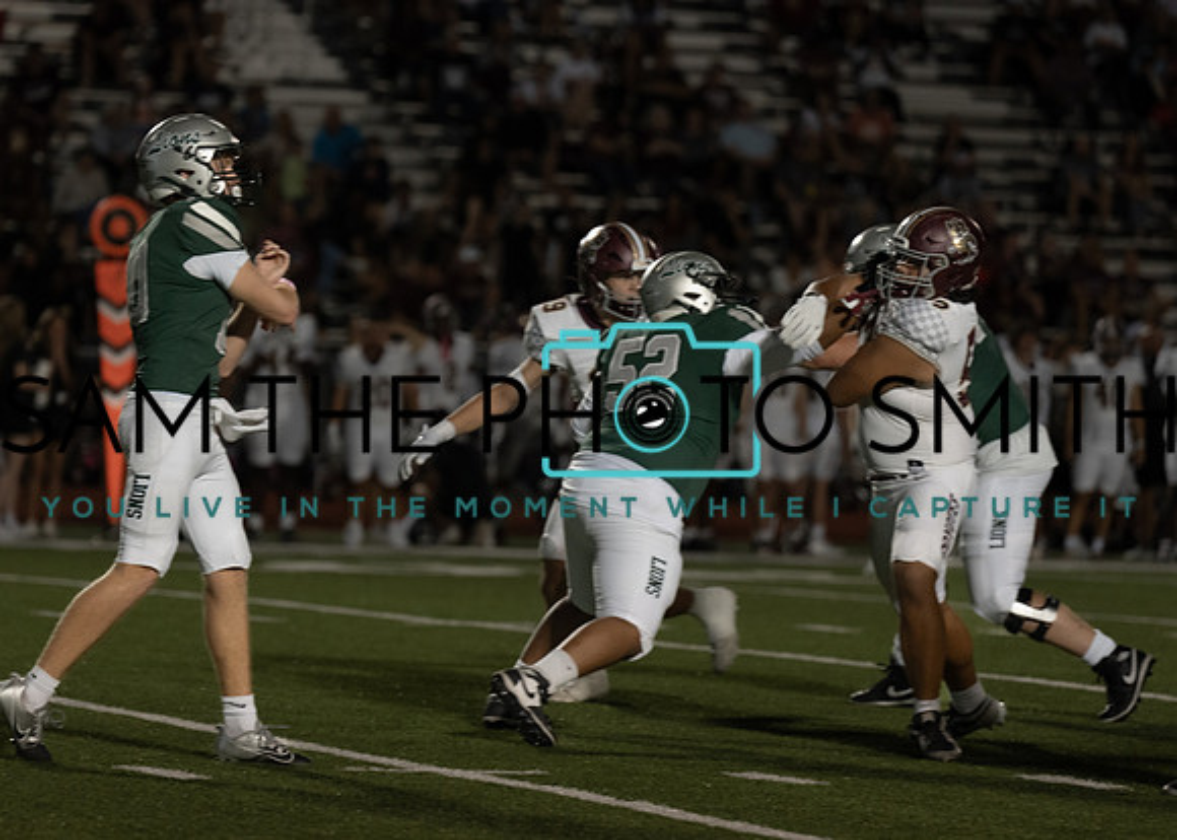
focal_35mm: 237
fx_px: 7913
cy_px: 381
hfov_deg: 8.5
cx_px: 438
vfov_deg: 6.1
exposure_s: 1/1000
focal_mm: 160
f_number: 2.8
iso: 1000
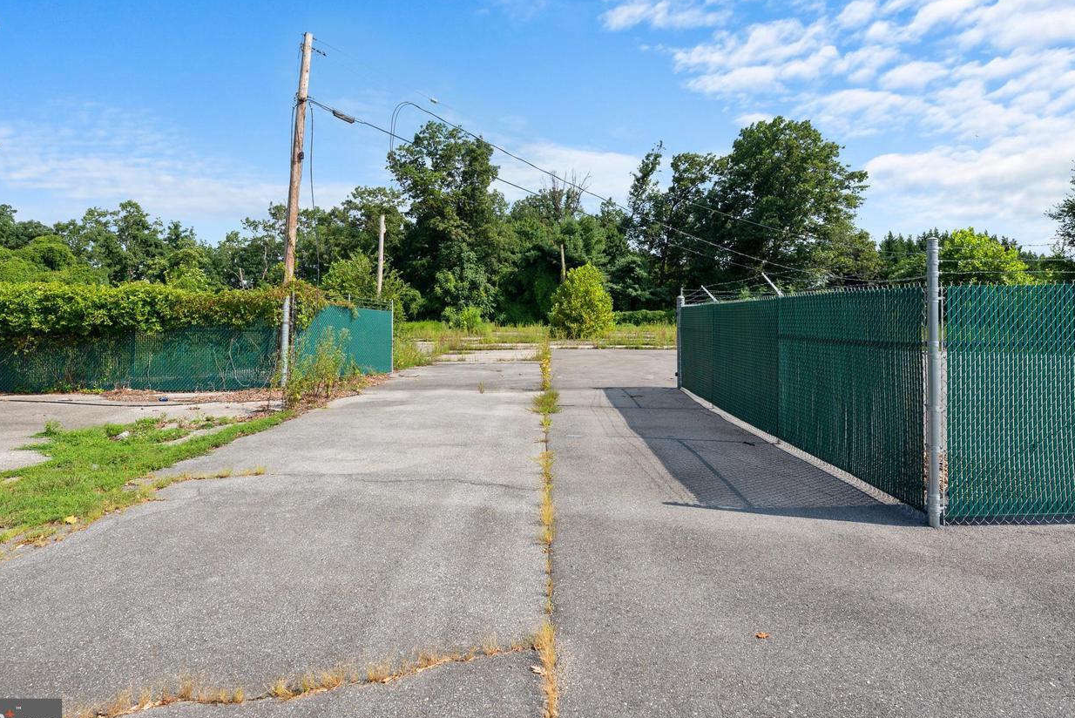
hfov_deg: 81.2
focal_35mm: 21
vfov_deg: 59.4
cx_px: 553
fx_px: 627
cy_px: 325
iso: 125
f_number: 8
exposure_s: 1/160
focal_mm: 18
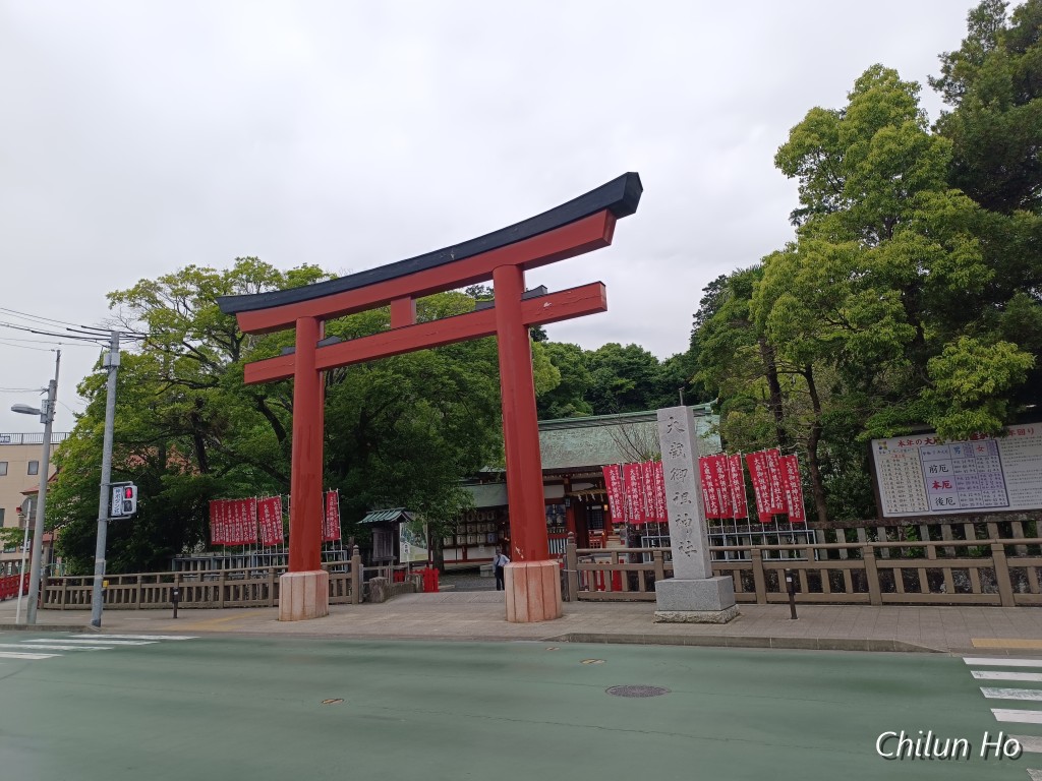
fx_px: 482
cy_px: 390
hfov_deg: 94.5
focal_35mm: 16
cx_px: 521
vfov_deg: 78.1
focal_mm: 6.14
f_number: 1.65
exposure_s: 1/187
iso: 50
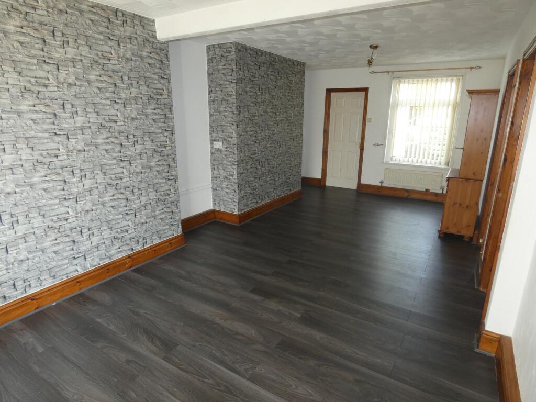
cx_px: 268
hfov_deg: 81.7
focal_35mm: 20
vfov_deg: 66.0
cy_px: 201
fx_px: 310
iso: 250
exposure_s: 1/60
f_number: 2.8
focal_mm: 3.6
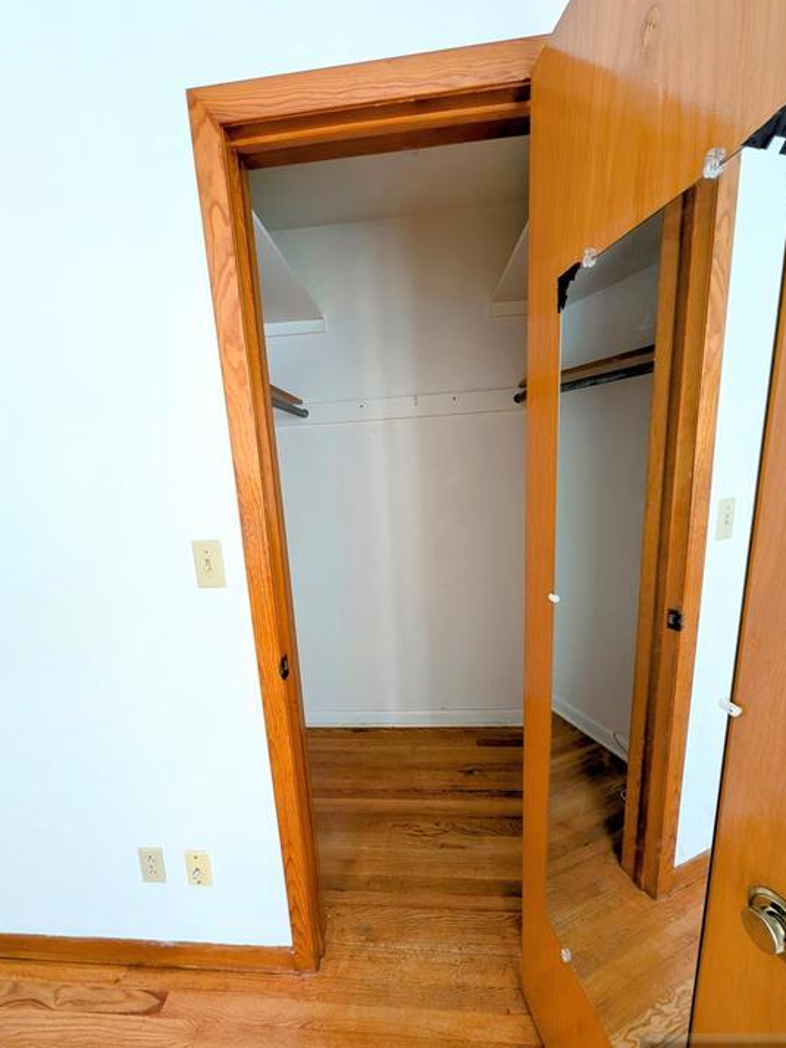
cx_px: 382
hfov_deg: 85.7
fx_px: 424
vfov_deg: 102.0
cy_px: 548
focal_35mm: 14
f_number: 2.2
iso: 117
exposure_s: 1/29.1
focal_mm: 1.54
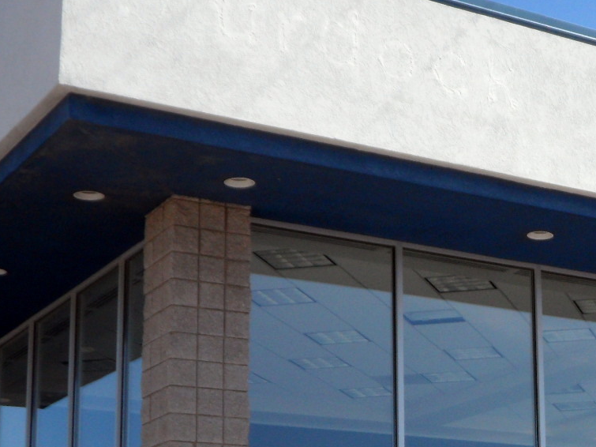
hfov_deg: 20.0
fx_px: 1584
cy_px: 421
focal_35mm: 92
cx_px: 722
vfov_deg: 15.8
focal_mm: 5.7
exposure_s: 1/1000
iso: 80
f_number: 3.3
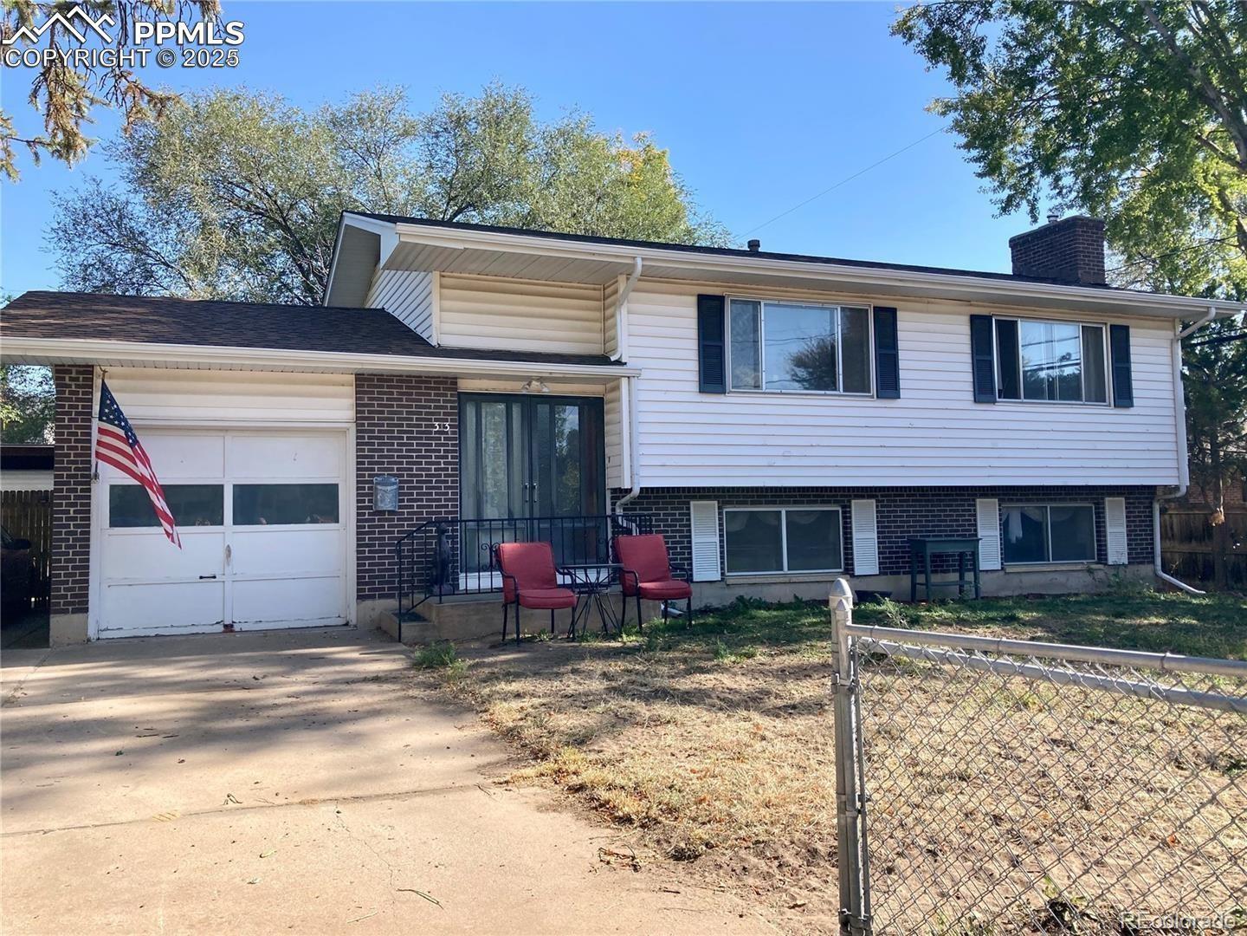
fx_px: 1009
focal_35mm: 28
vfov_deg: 49.7
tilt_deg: +3.9
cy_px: 468
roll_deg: +0.4
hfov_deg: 63.4
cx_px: 624
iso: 20
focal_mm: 3.99
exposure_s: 1/1185
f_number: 1.8
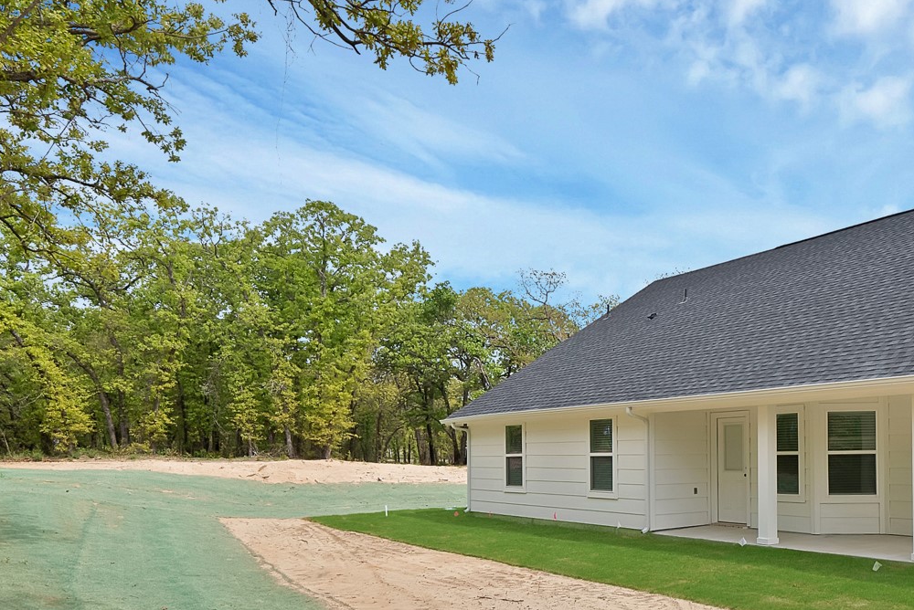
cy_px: 447
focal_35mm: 30
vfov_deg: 42.5
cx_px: 738
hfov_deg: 57.1
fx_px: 762
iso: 640
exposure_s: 1/400
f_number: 9
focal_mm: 15
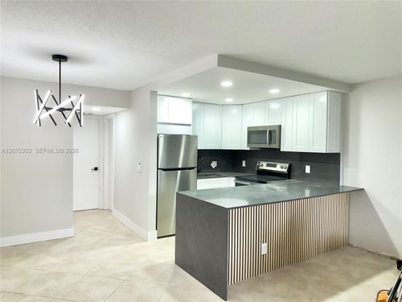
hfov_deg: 71.6
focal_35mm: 24
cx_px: 201
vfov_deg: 56.8
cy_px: 151
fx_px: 279
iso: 160
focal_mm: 6.76
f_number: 1.78
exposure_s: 1/60
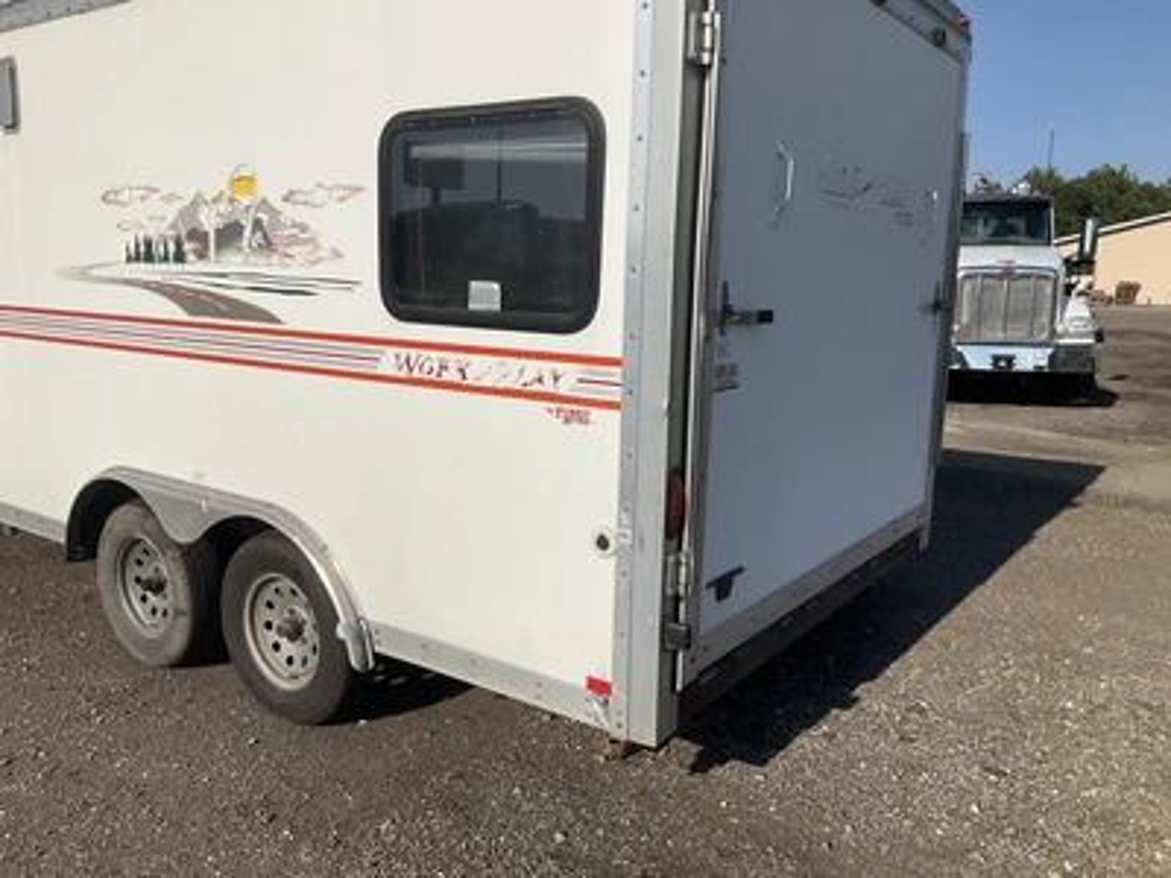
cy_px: 439
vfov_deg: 48.2
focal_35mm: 29
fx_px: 981
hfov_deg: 61.7
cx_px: 586
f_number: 1.8
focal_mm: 3
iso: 25
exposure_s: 1/4405
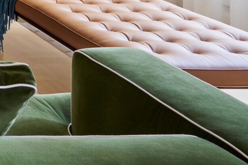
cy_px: -151
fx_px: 572
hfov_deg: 17.5
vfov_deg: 14.2
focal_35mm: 83
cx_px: -246
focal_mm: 20
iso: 200
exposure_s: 1
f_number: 7.1
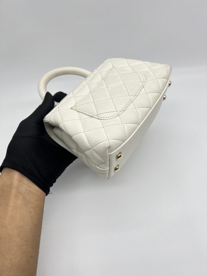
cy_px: 138
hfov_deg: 53.1
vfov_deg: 67.3
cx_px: 104
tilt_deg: -45.6
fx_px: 207
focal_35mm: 26
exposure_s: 1/183
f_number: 1.5
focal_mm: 5.7
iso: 40
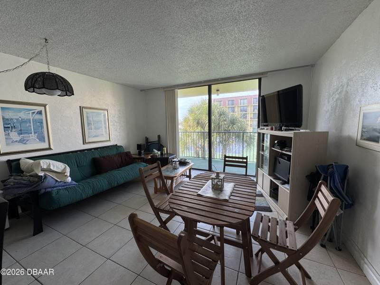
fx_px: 154
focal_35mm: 14
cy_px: 142
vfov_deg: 85.7
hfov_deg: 102.1
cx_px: 190
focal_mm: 2.22
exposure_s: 1/142
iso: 40
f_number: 2.2
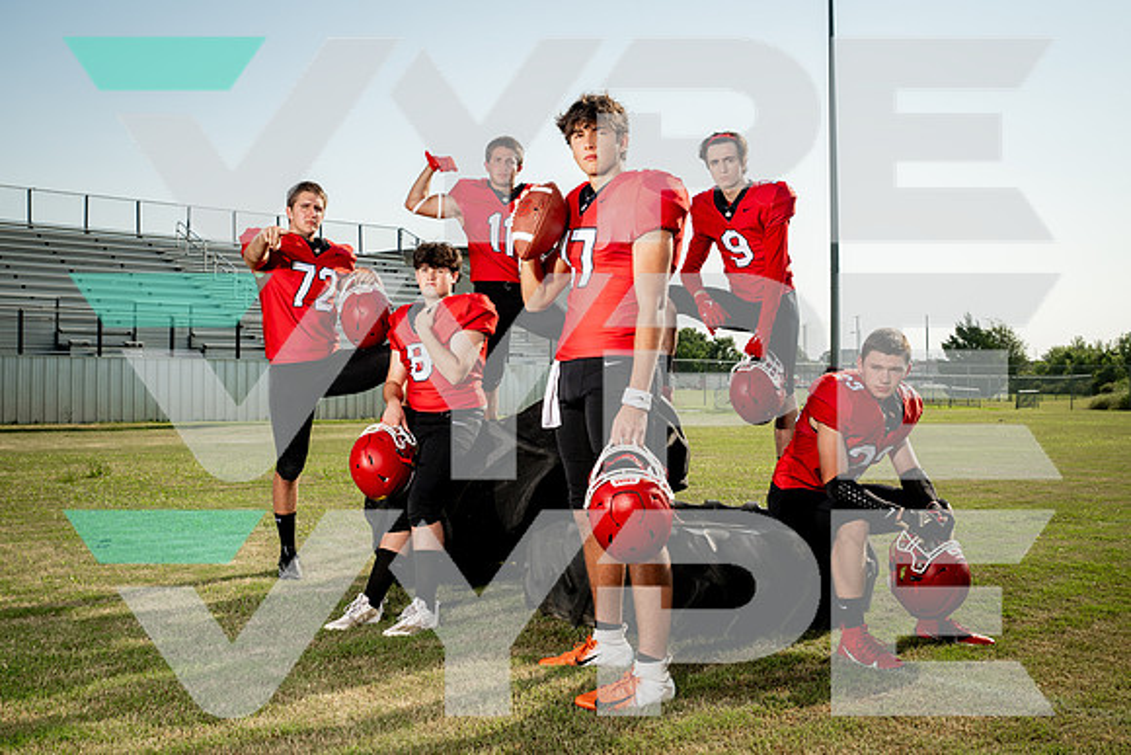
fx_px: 1181
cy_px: 359
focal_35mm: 38
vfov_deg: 35.4
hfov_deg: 51.1
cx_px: 538
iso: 100
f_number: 7.1
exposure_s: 1/400
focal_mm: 32
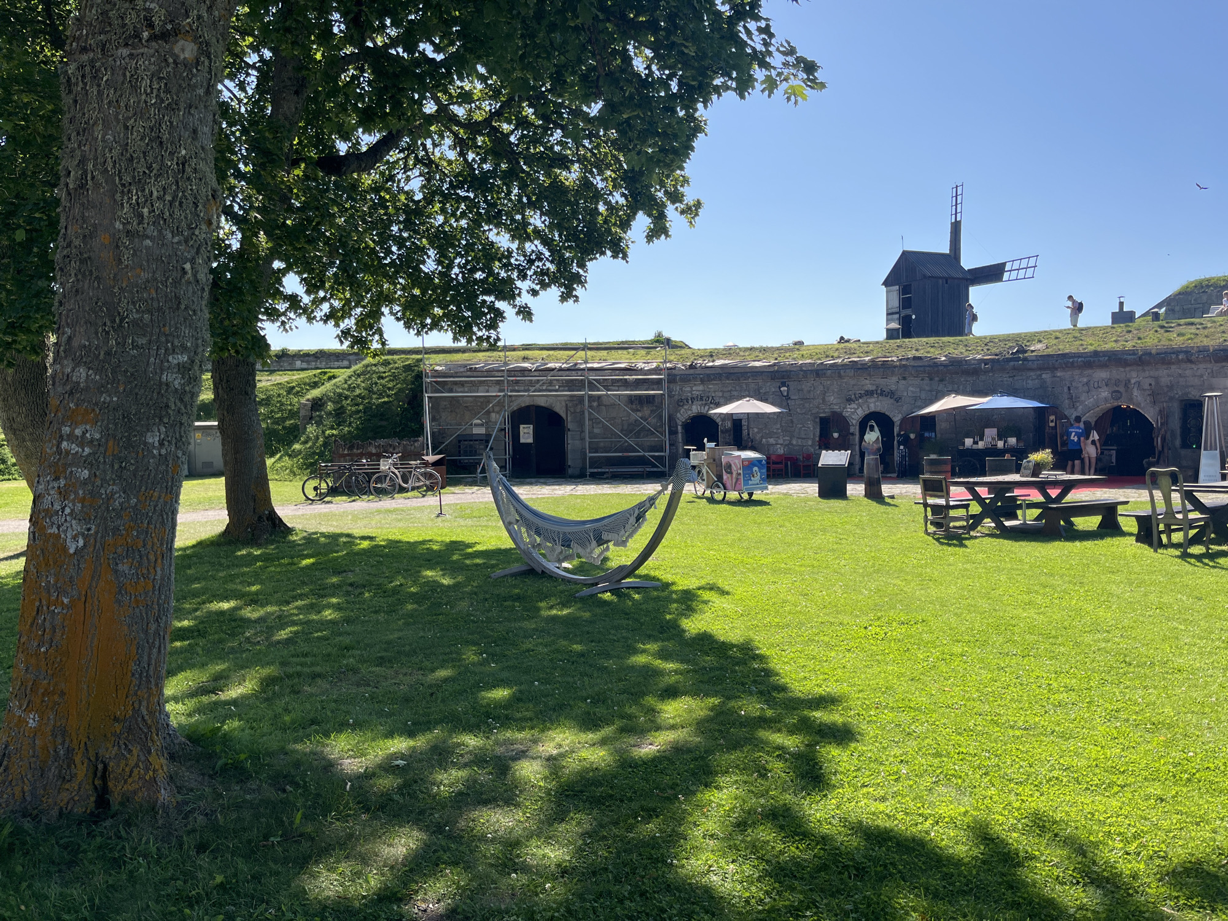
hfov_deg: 67.3
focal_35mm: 26
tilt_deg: -1.1
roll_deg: +1.9
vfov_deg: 53.1
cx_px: 614
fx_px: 922
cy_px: 460
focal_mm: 5.1
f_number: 1.6
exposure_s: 1/2062
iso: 50
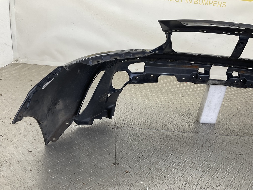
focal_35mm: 29
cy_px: 95
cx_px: 126
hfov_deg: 61.7
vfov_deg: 48.2
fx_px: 212
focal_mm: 3
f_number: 1.8
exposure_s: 1/120
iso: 32
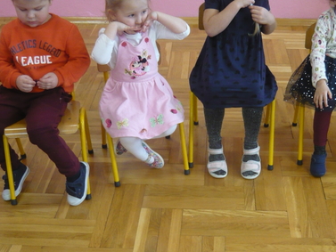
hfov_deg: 34.2
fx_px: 544
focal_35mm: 56
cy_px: 167
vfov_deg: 26.0
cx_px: 207
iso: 250
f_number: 2.8
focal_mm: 5.5
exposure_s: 1/30
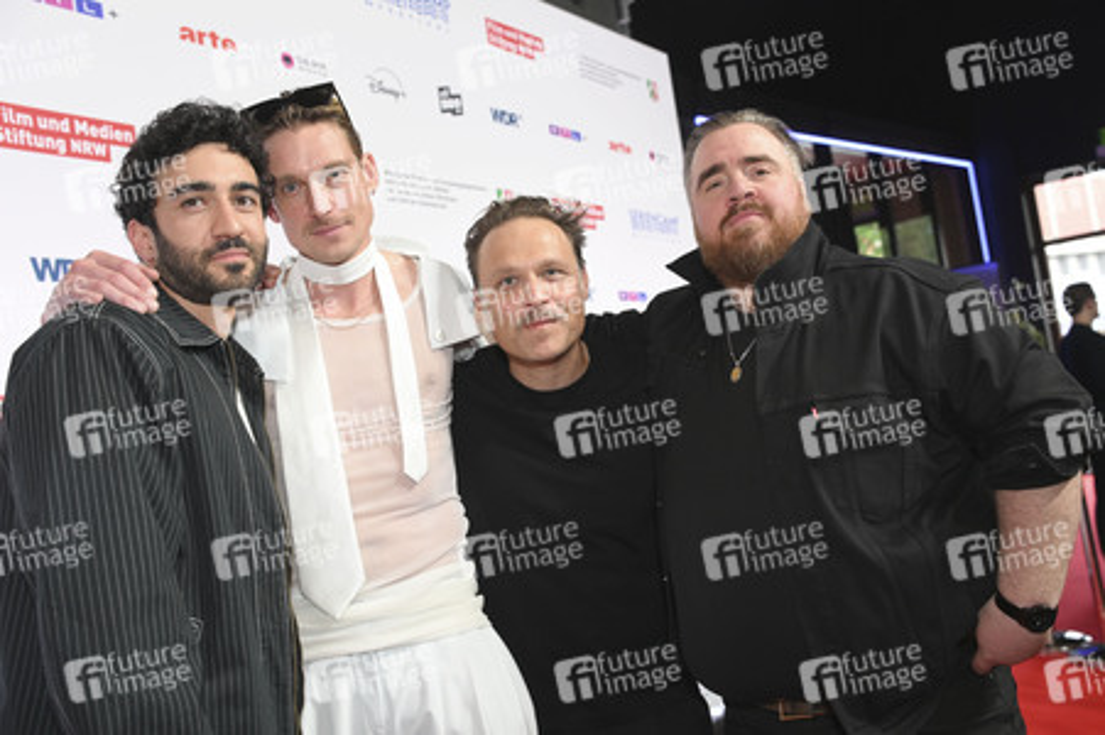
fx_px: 1073
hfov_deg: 54.5
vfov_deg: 37.8
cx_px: 552
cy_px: 368
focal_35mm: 35
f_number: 4
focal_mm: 35
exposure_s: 1/200
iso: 1250
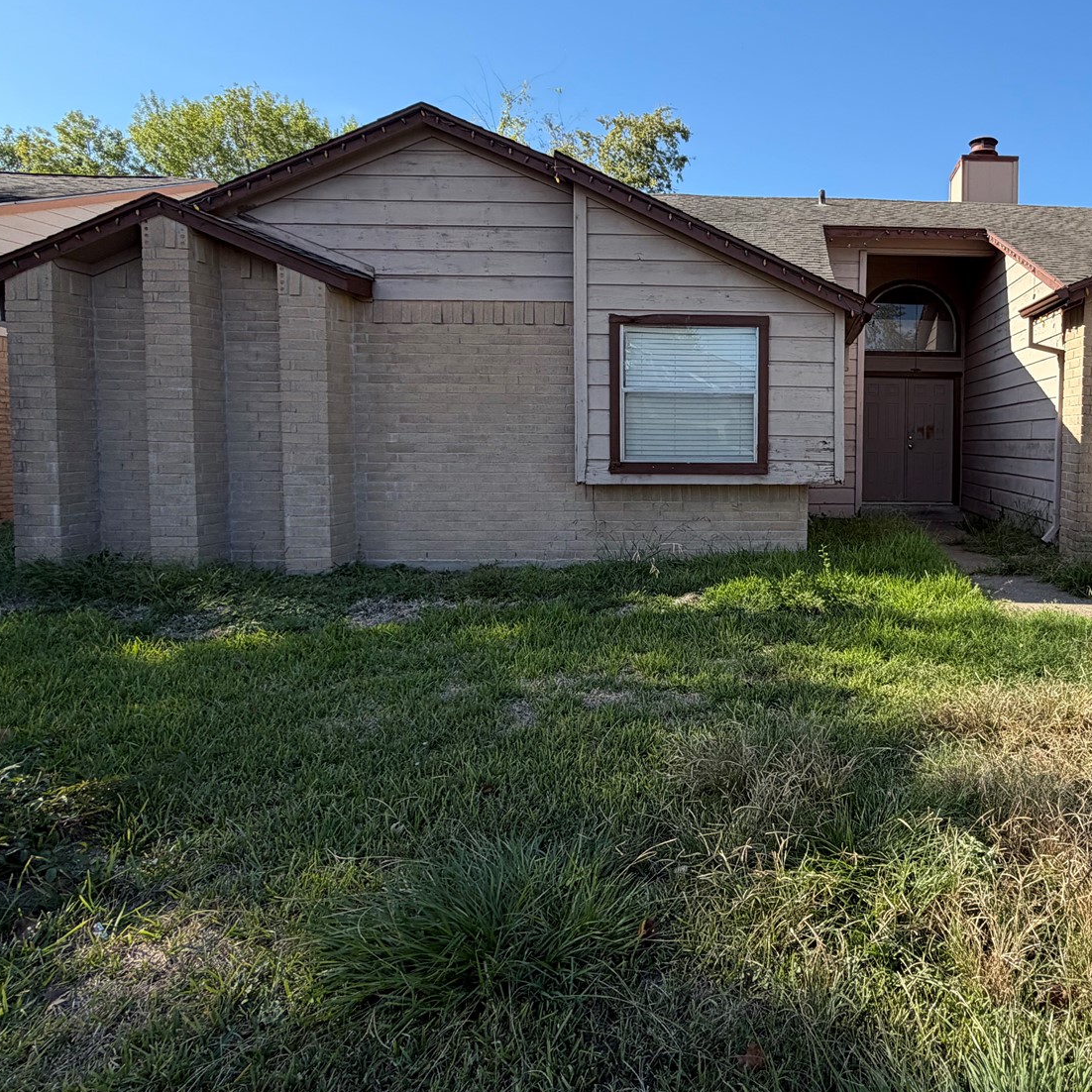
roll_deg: +0.0
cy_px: 471
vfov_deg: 67.0
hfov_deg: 62.6
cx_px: 843
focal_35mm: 23
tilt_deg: -1.6
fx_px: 821
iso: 40
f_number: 2.2
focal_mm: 2.22
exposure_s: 1/734
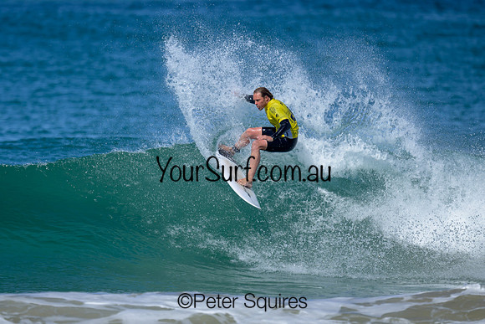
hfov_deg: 1.9
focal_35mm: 1100
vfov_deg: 1.3
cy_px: 148
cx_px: 175
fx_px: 14820
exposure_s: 1/2000
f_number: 6.3
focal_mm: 800
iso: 280
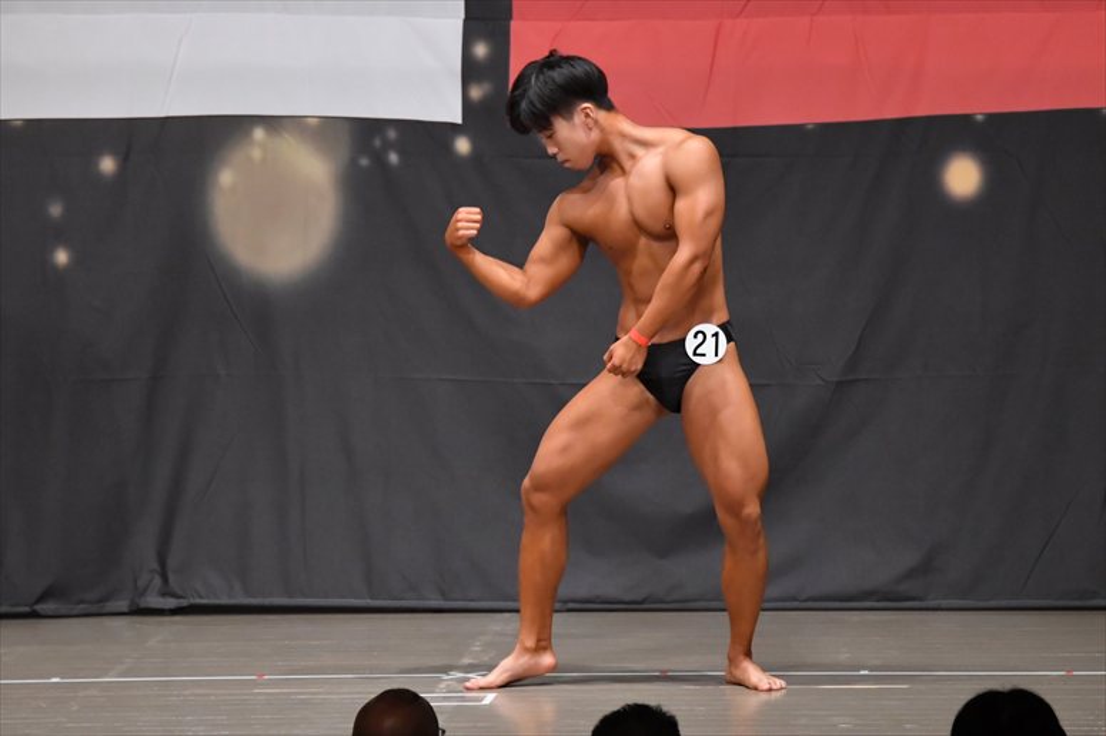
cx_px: 553
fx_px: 7370
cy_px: 368
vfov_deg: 5.7
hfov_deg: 8.6
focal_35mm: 240
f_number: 5.6
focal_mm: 160
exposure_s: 1/400
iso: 6400
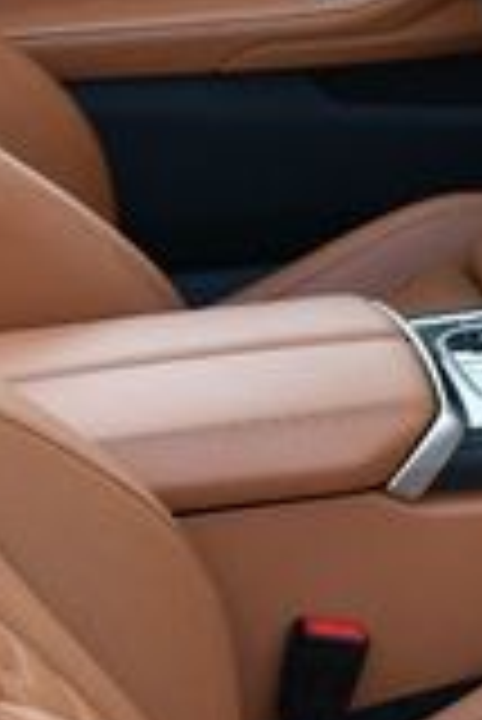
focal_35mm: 144
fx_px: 2886
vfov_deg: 14.2
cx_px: 604
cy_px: 446
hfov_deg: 9.4
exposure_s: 1/250
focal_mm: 18
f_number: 3.5
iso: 400
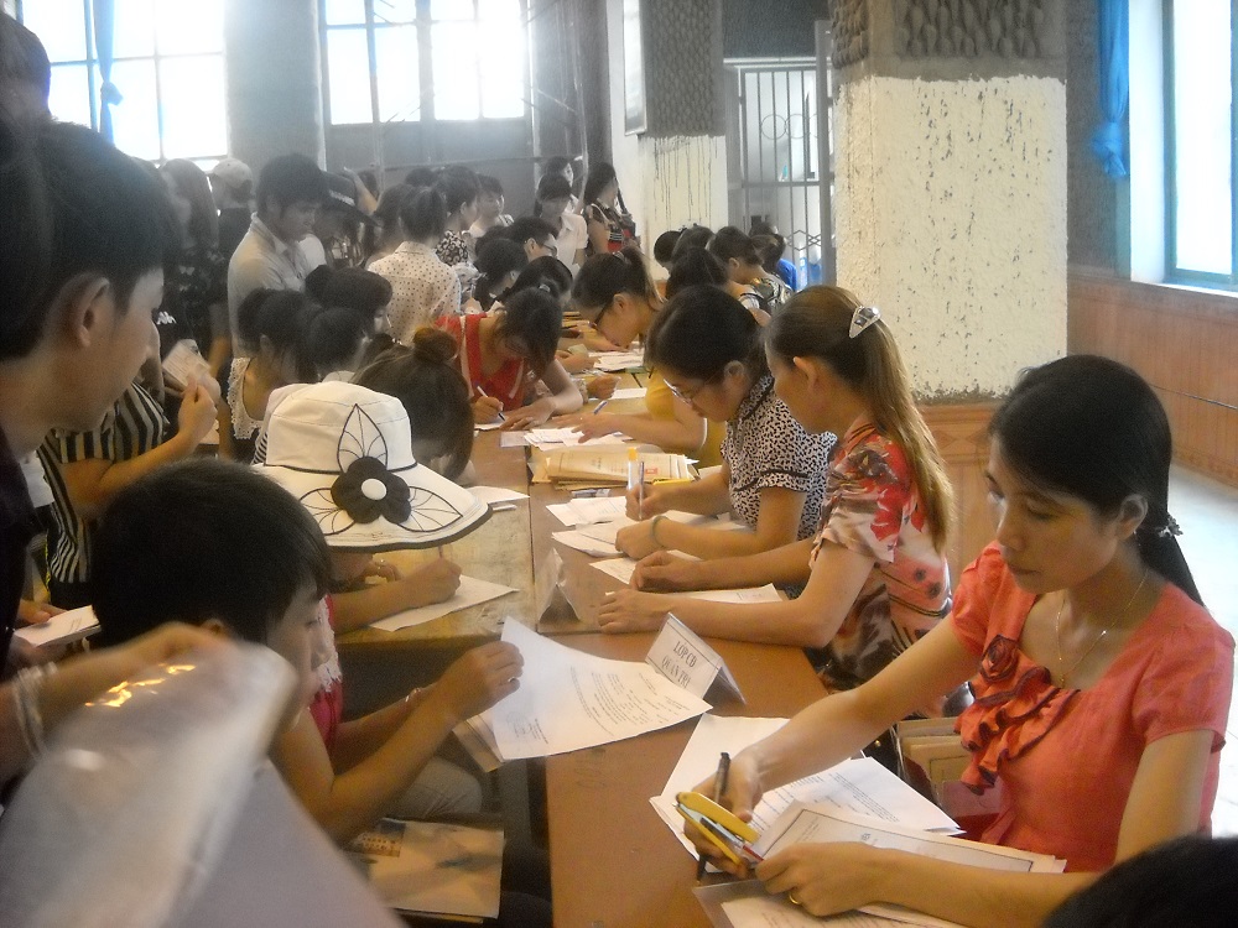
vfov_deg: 35.1
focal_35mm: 41
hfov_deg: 45.8
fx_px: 1466
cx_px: 619
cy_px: 464
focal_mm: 6.72
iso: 800
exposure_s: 1/84
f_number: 3.1
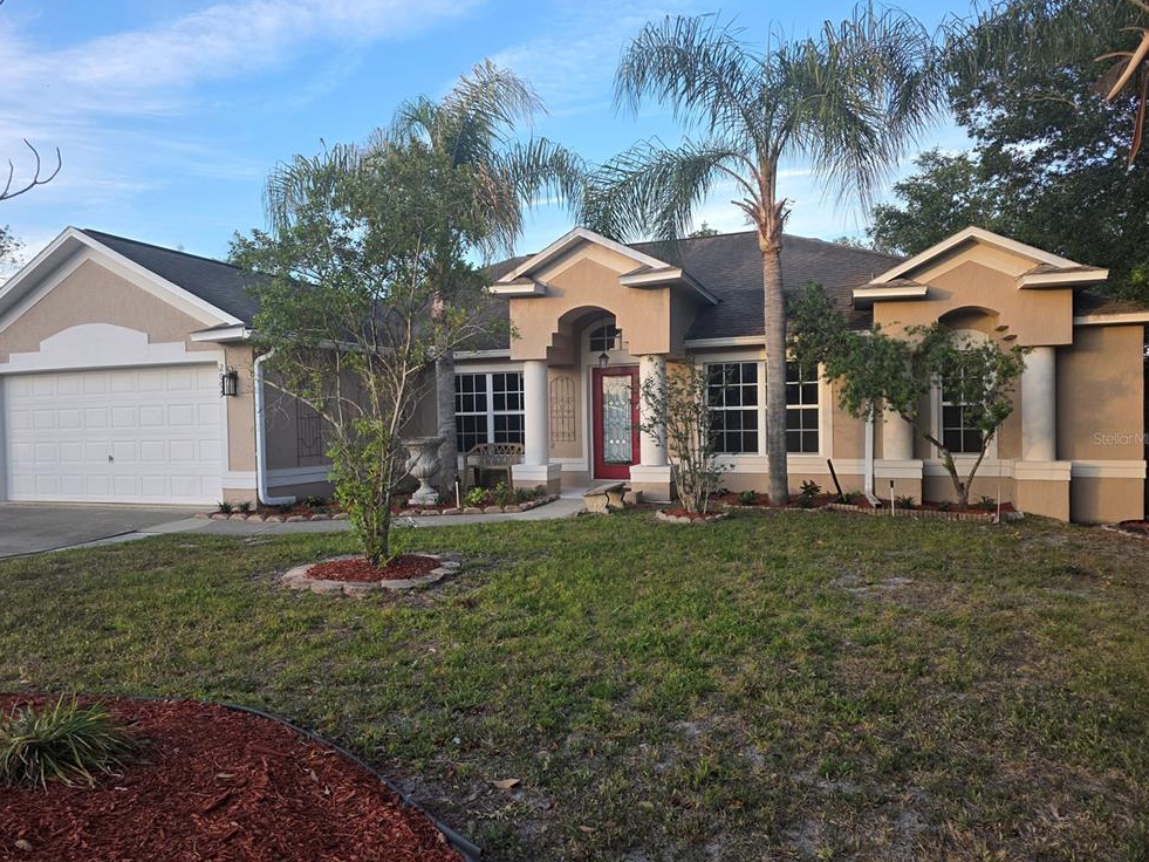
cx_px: 565
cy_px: 438
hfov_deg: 71.6
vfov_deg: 56.8
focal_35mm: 24
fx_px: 797
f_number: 1.7
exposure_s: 1/359
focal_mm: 6.3
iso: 50
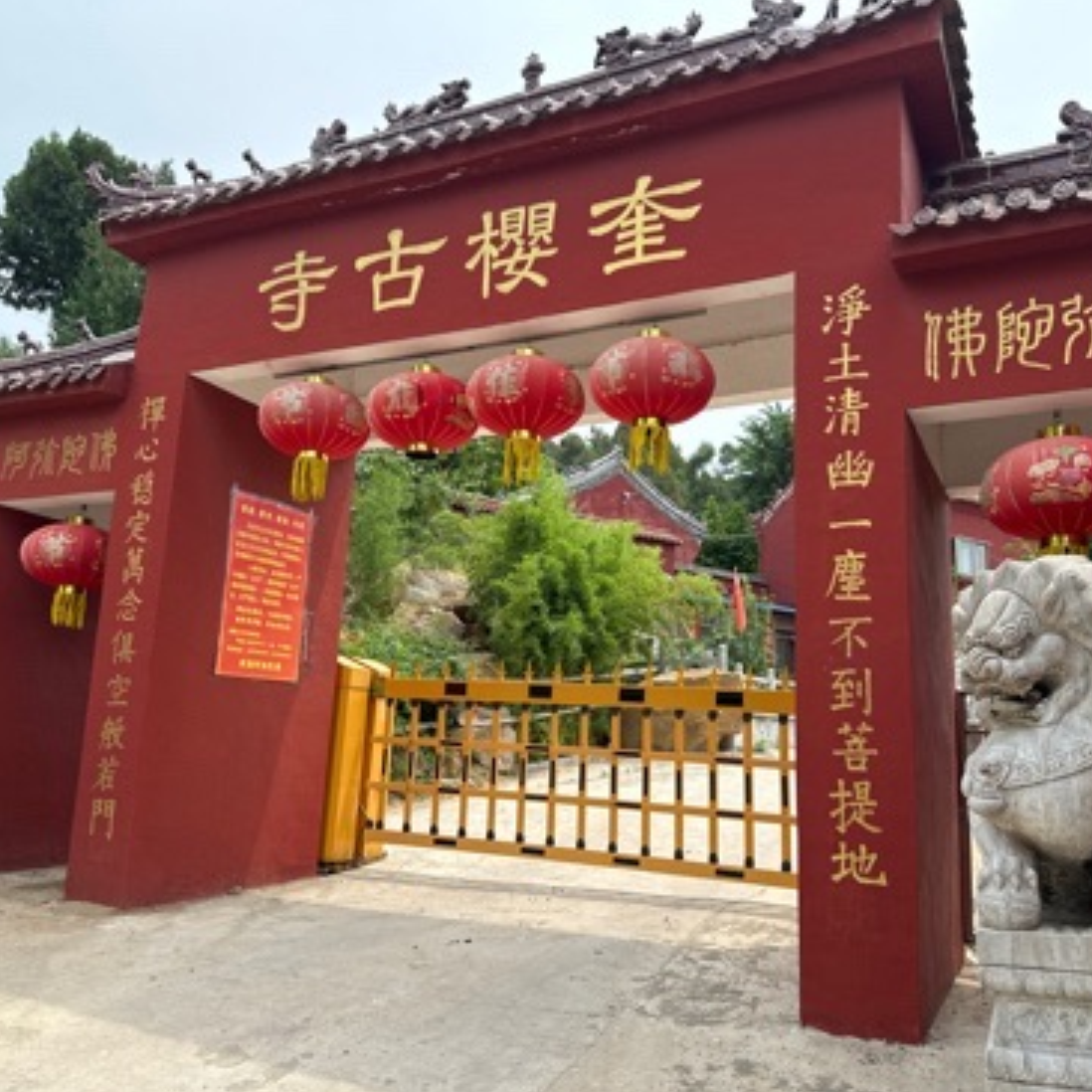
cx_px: 594
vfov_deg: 55.6
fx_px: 1035
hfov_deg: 55.5
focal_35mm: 29
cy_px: 547
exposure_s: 1/2410
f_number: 1.78
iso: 80
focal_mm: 6.86
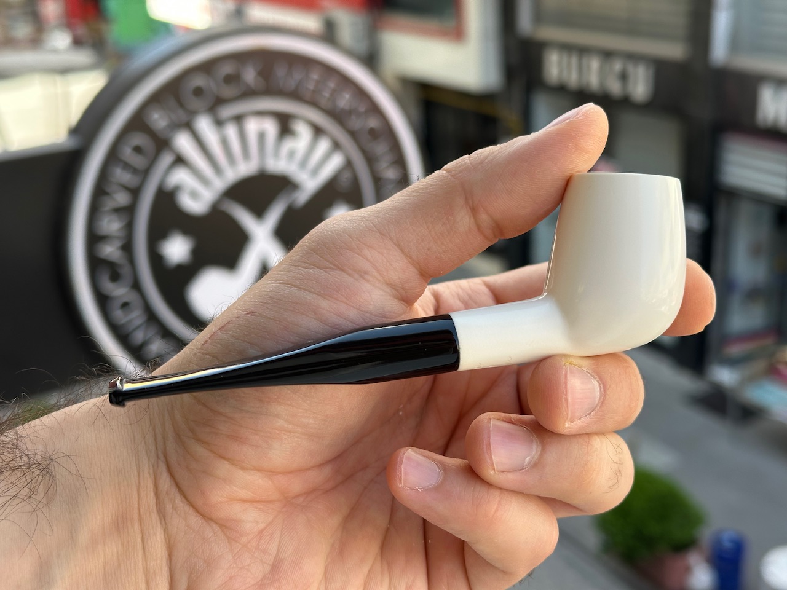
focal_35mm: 48
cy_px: 295
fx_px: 1091
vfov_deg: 30.3
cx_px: 394
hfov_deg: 39.7
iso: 64
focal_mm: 6.86
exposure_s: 1/421
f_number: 1.78
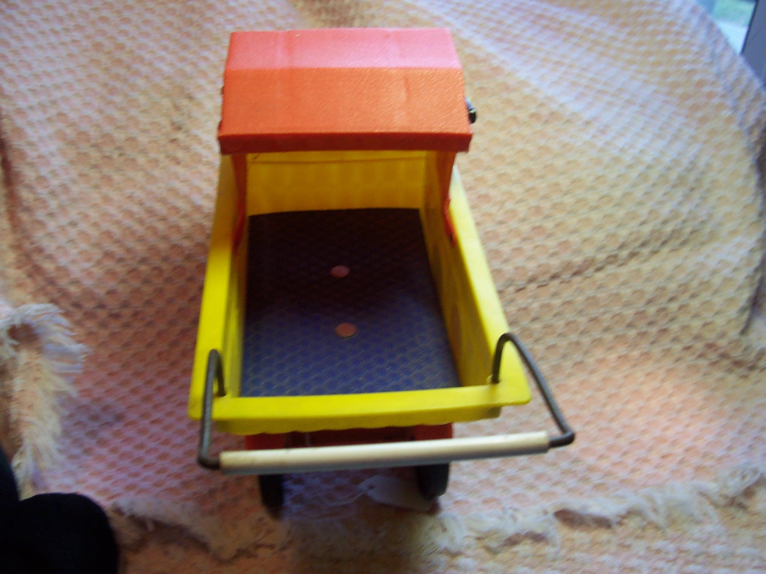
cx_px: 383
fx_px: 819
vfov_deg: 38.7
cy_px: 287
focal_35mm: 37
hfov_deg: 50.1
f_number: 2.8
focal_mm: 5.6
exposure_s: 1/45
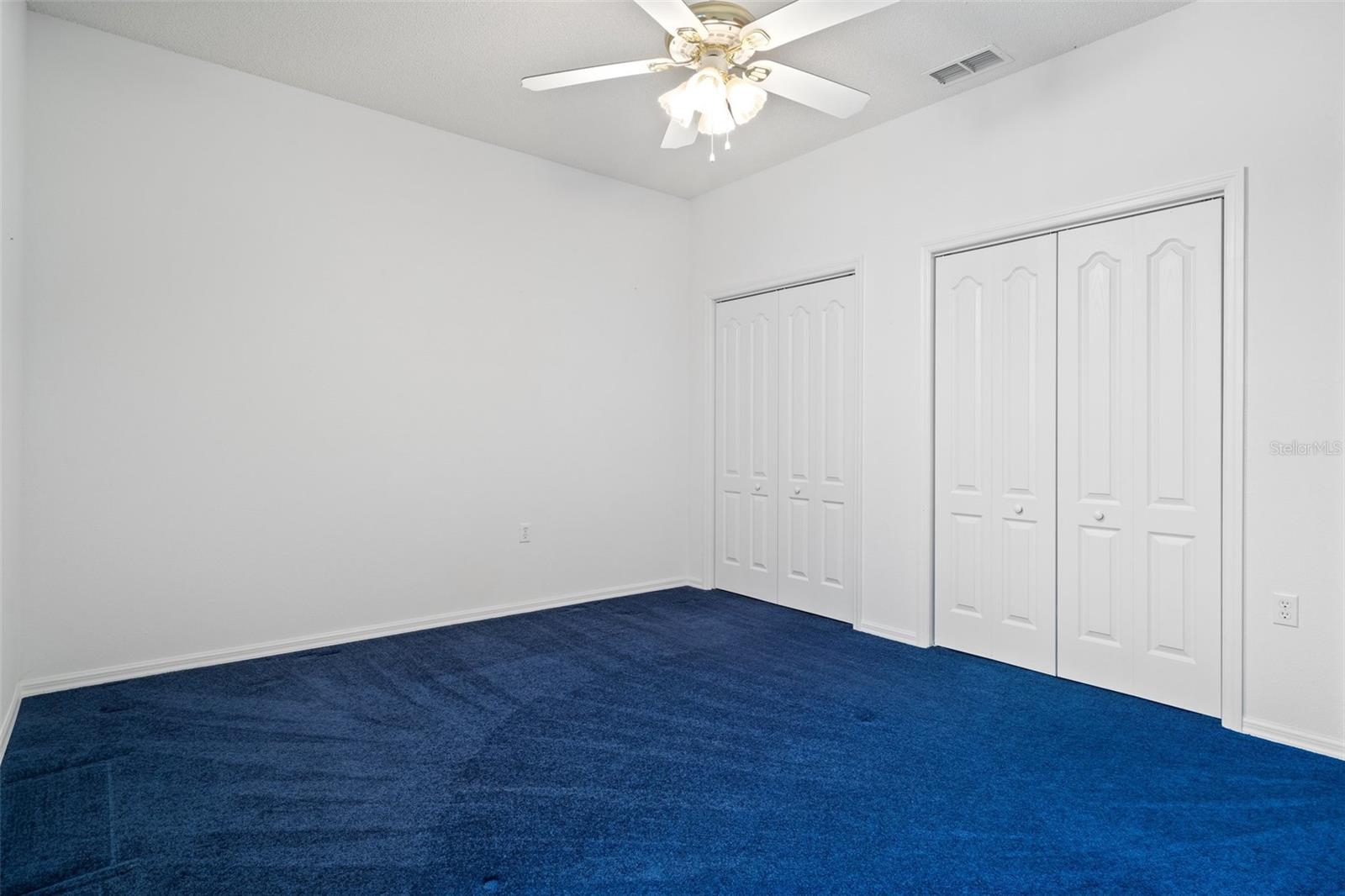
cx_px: 672
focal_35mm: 18
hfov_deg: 90.0
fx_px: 672
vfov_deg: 67.4
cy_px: 448
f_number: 8
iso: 640
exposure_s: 1
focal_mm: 18
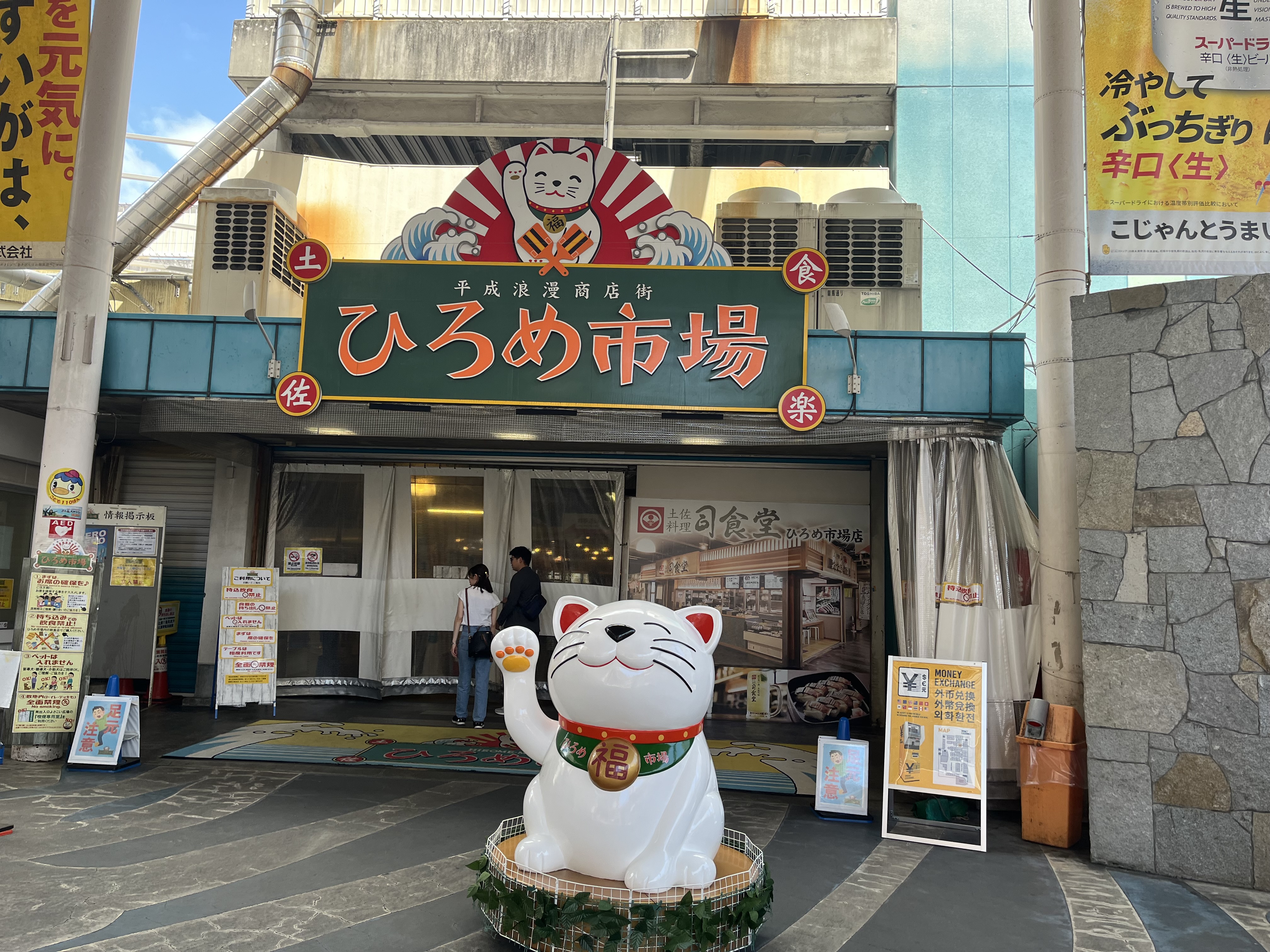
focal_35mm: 26
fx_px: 954
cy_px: 476
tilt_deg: +7.9
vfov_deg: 53.1
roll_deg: -1.0
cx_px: 635
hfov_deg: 67.3
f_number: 1.6
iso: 50
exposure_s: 1/384
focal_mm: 5.1
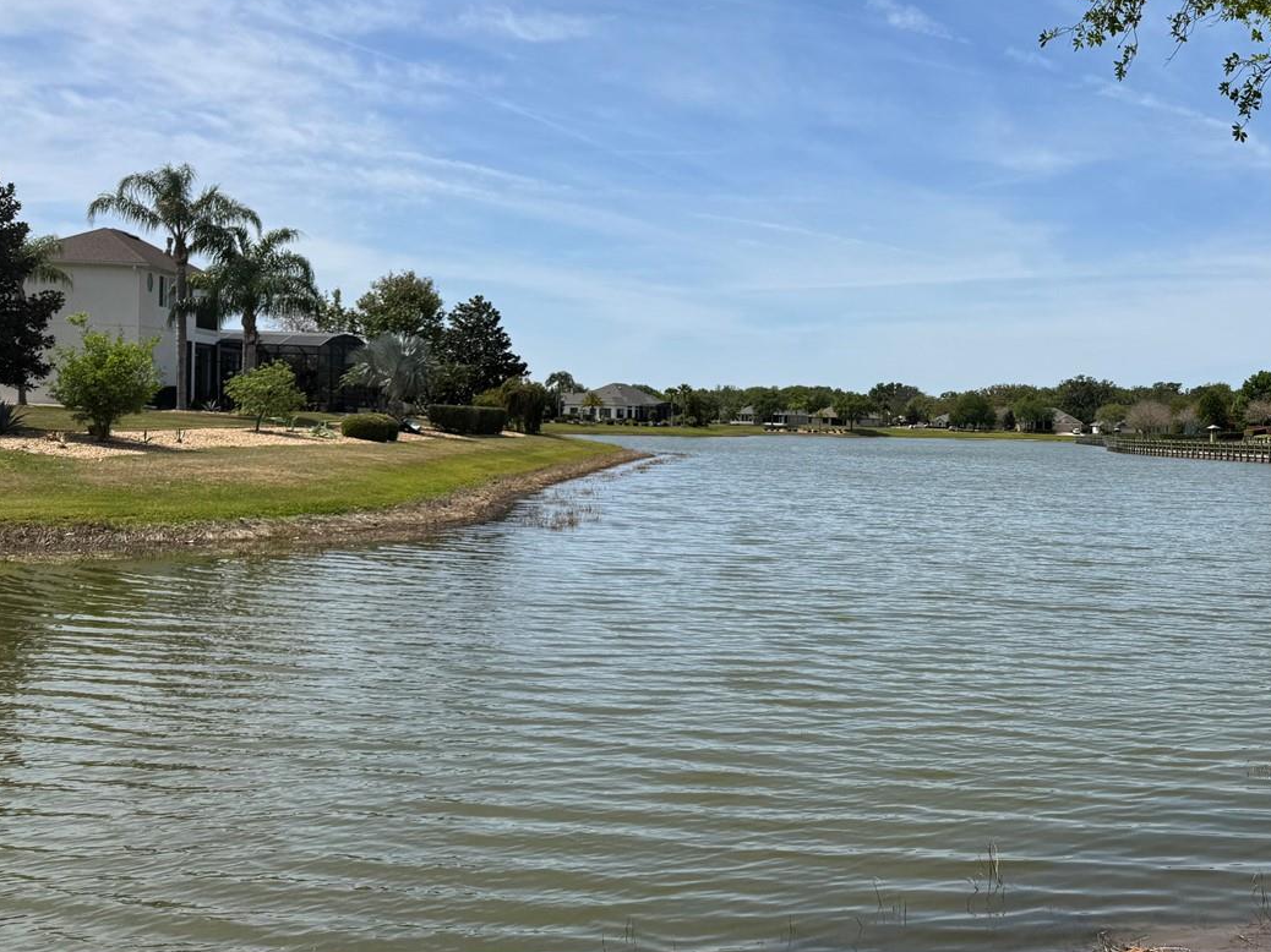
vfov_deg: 38.6
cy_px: 444
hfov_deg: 48.4
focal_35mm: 37
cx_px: 935
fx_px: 1358
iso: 80
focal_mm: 6.76
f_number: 1.78
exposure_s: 1/7092
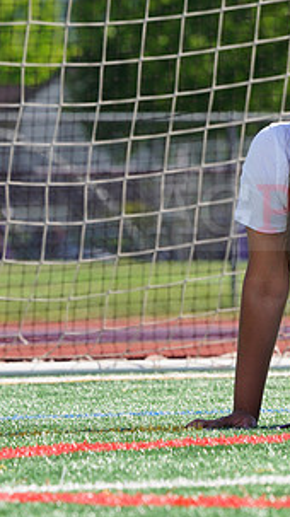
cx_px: 426
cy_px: 200
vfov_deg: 4.3
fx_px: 6944
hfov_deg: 2.4
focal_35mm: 507
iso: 200
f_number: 11
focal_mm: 253
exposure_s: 1/250
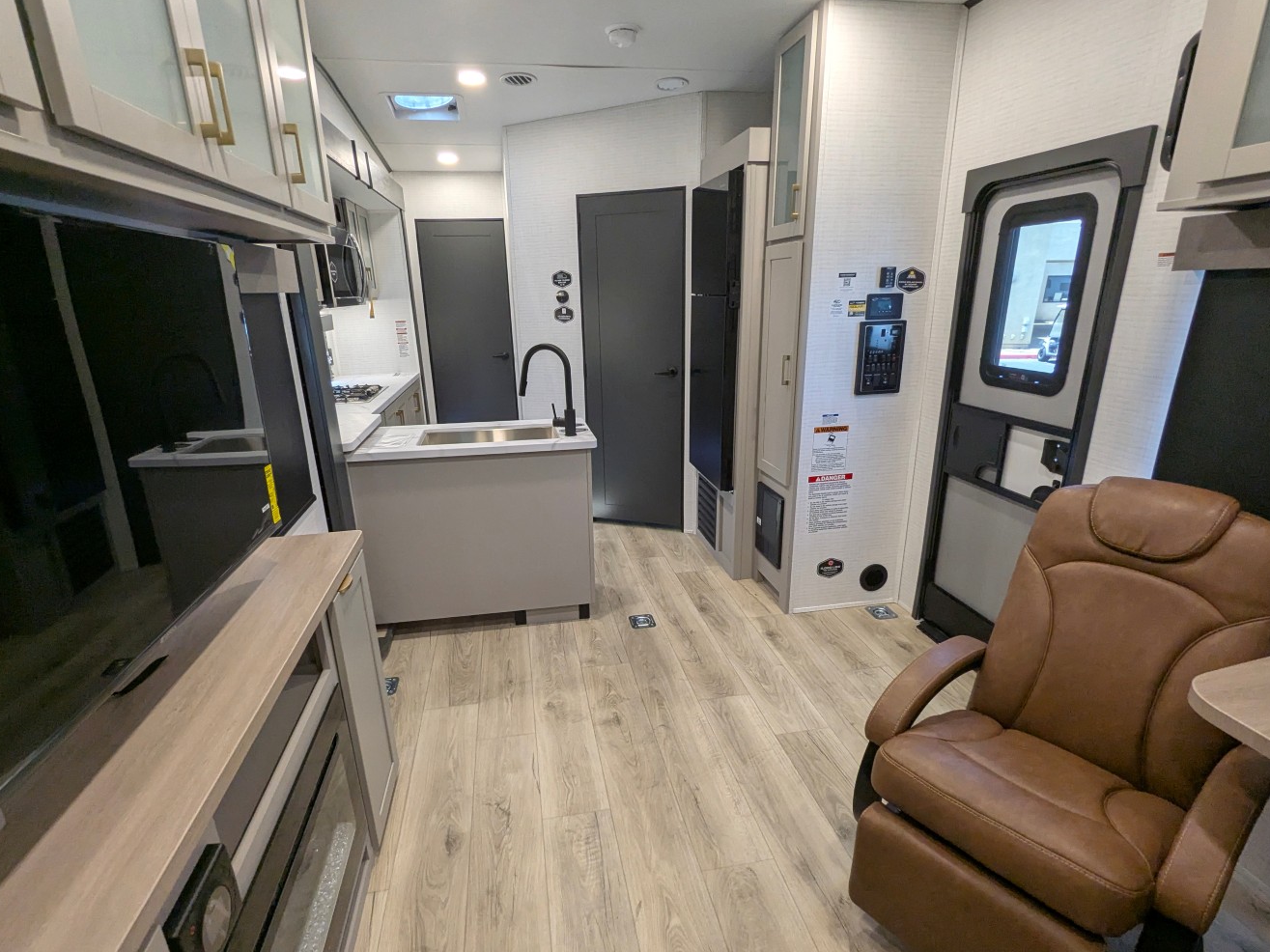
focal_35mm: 17
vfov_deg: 74.7
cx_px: 620
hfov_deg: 91.0
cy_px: 501
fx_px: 624
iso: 215
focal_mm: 2.35
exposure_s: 1/100
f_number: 2.2
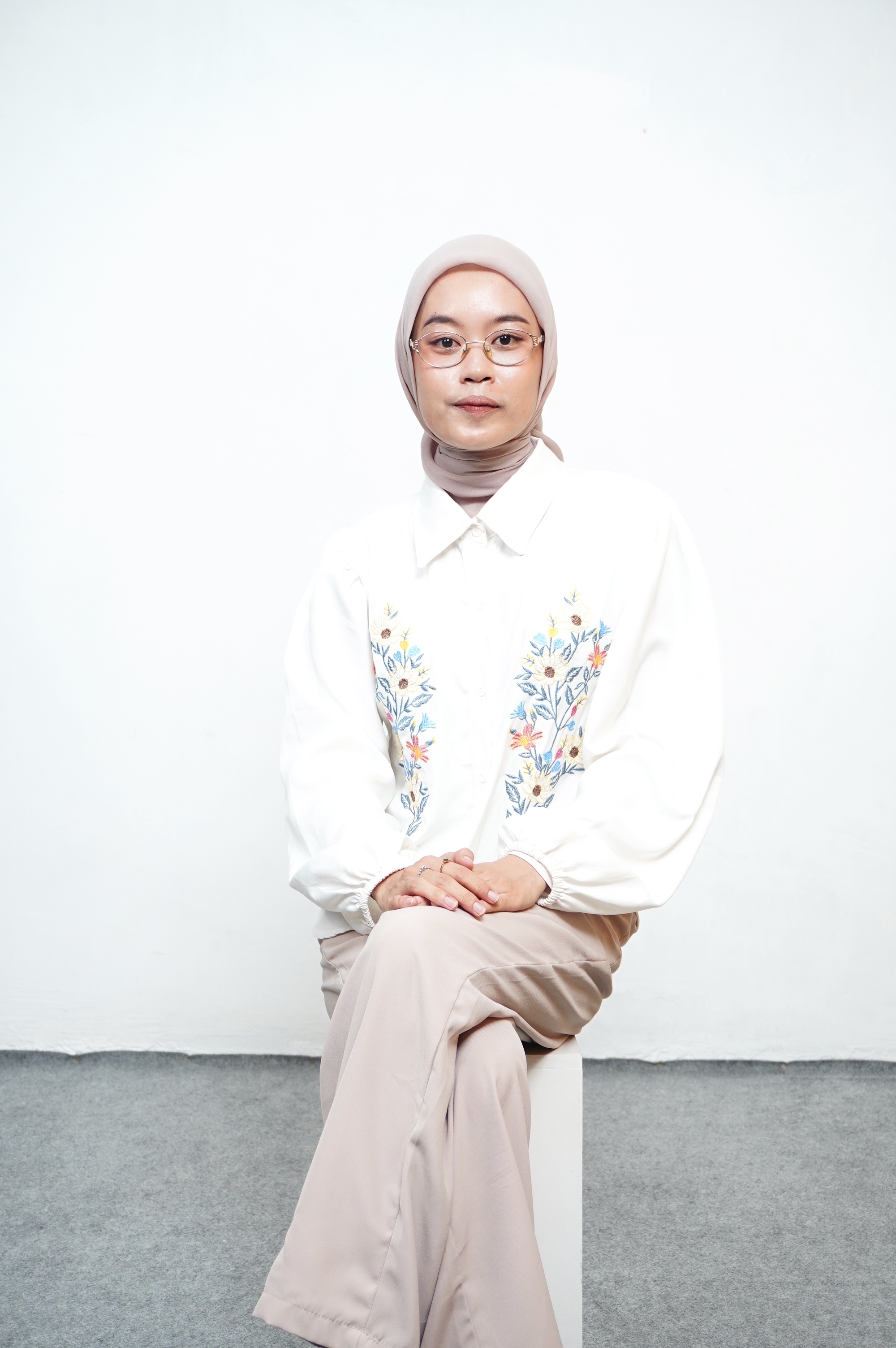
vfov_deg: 42.4
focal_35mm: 46
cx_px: 448
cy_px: 674
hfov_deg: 28.9
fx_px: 1739
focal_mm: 31
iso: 400
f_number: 4.5
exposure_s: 1/45
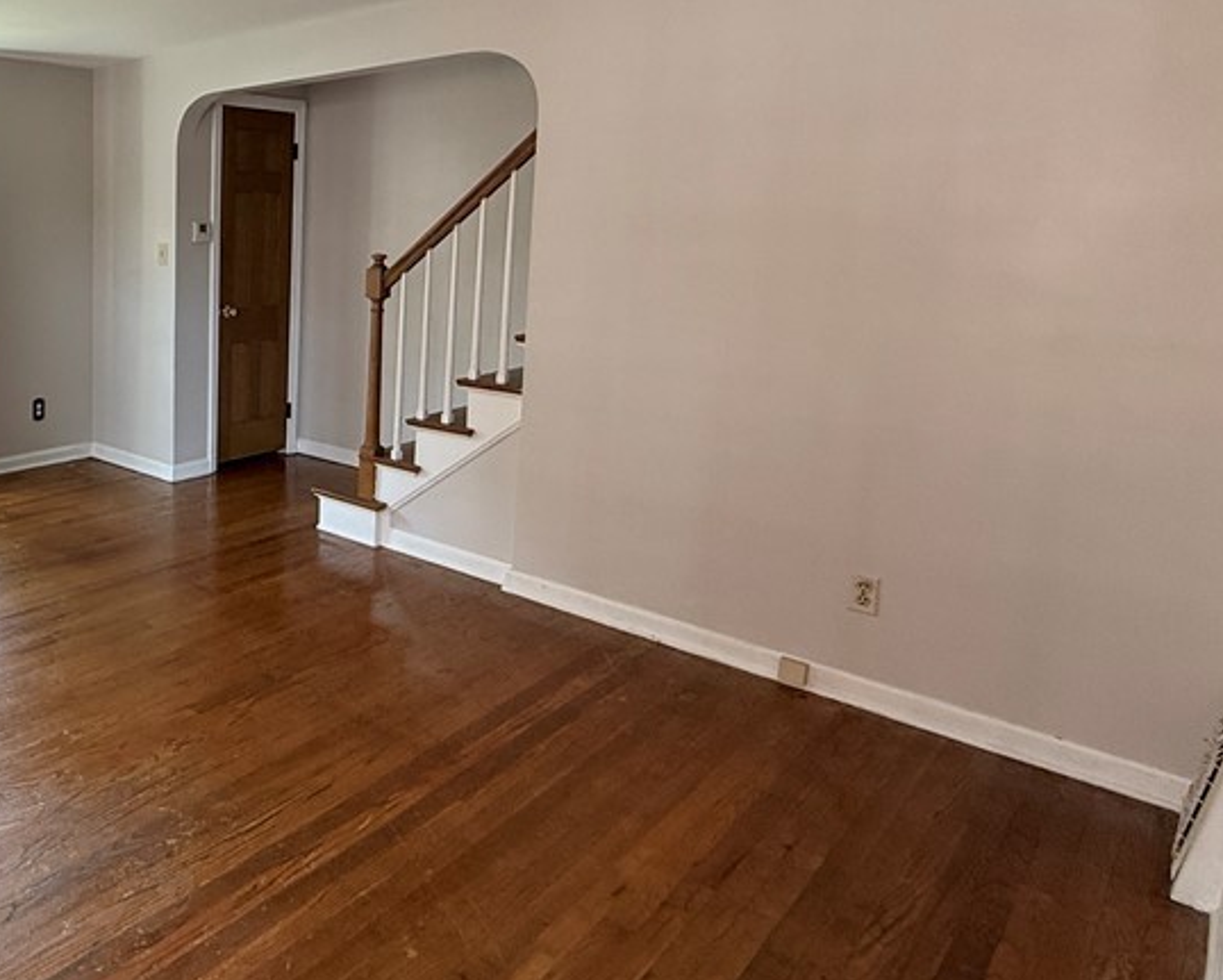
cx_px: 116
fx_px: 942
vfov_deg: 54.0
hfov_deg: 56.6
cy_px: 339
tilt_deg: -7.0
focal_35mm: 26
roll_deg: -0.3
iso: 160
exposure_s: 1/120
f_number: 2.2
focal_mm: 2.22
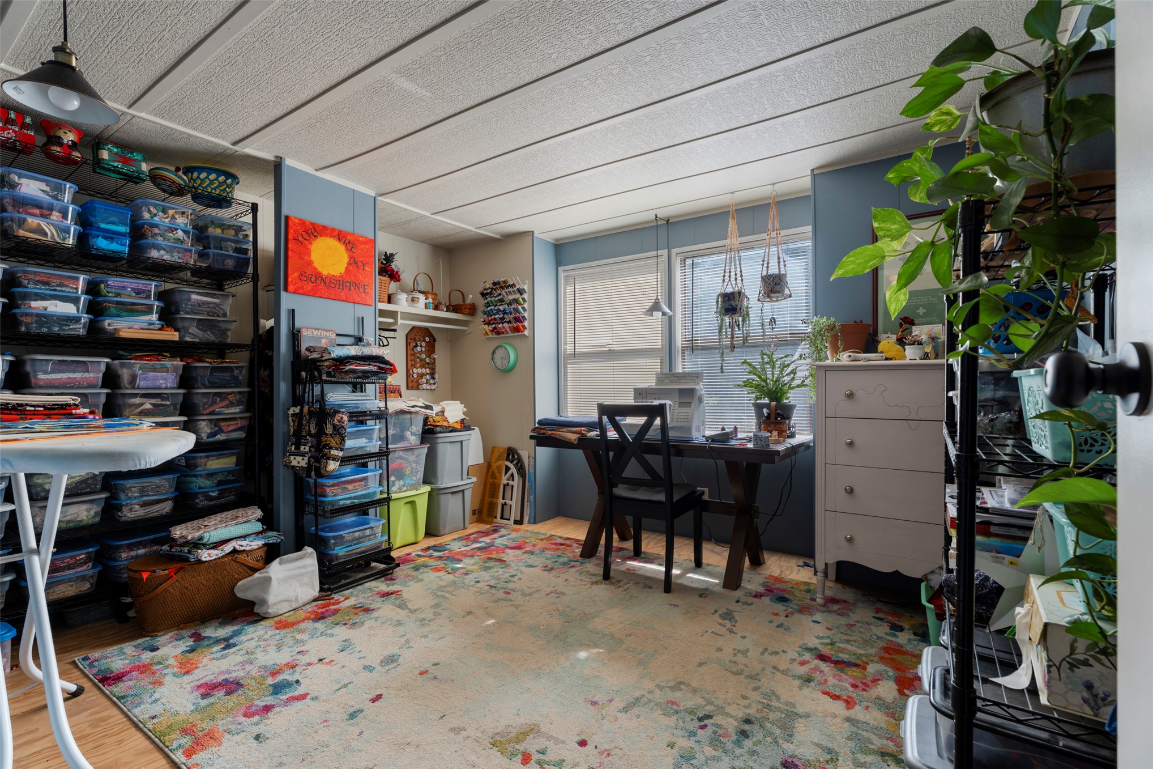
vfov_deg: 73.7
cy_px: 384
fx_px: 512
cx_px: 576
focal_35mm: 16
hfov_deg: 96.7
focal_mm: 16
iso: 200
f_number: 8
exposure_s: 1/8
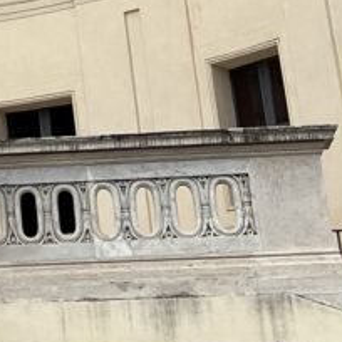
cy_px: -384
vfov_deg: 9.9
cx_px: -258
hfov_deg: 10.2
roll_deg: +1.1
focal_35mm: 162
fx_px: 1811
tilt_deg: +26.9
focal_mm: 5.7
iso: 50
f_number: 1.5
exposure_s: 1/2083
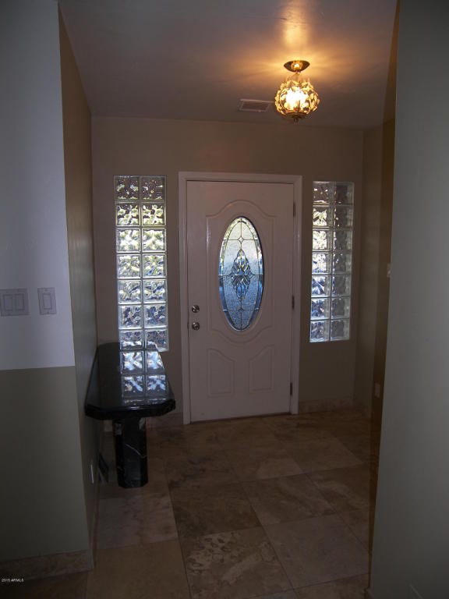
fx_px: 415
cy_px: 300
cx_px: 224
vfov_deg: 71.6
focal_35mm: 24
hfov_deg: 56.8
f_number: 2.8
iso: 50
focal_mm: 5.1
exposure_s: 1/30
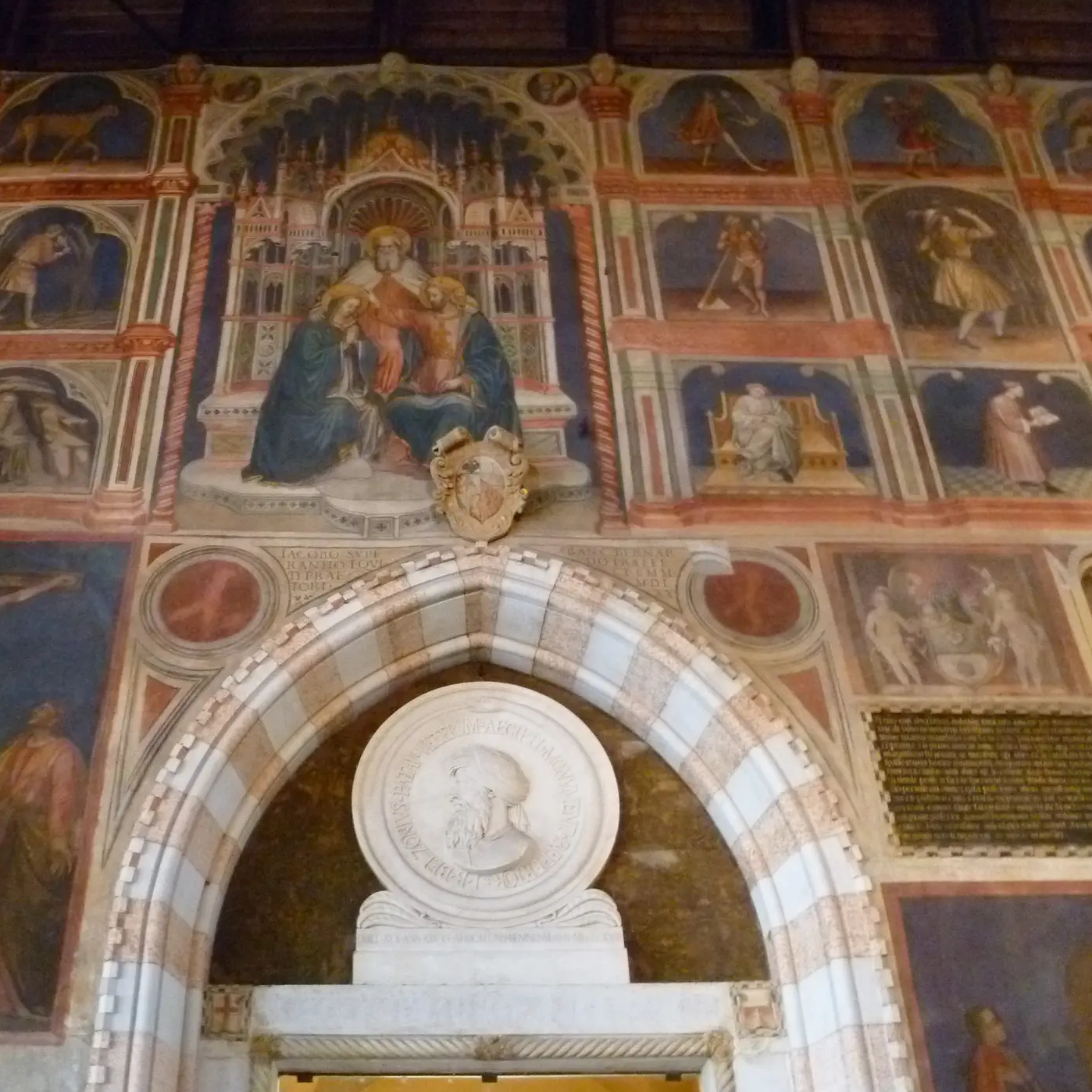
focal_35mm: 34
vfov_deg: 48.4
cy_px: 551
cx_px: 423
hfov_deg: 48.1
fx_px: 1213
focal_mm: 5
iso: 800
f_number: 3.3
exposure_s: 1/10
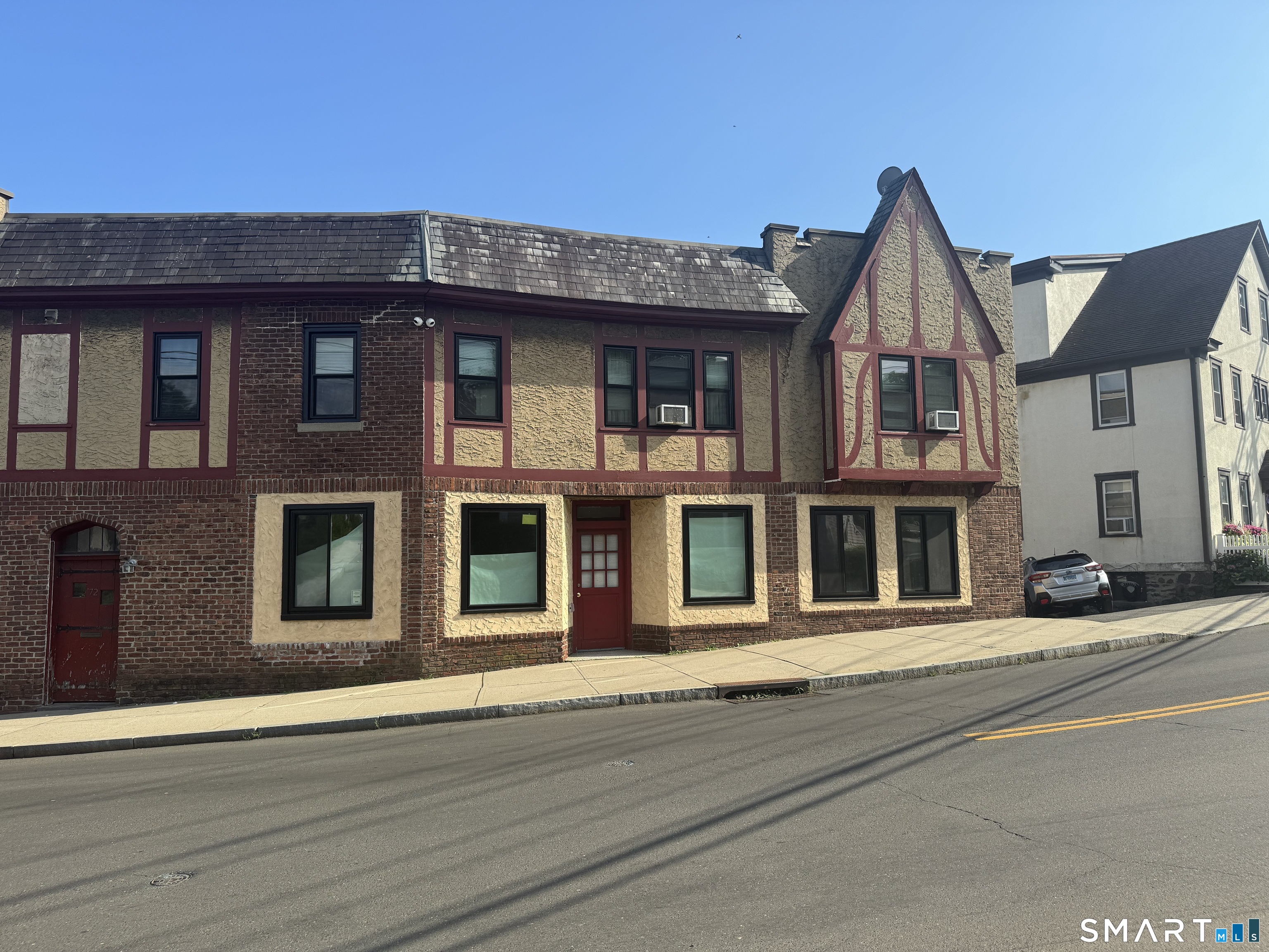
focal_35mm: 24
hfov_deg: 71.6
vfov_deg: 56.8
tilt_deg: +5.9
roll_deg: +0.3
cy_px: 476
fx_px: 880
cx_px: 634
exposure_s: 1/2604
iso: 80
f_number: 1.78
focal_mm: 6.76
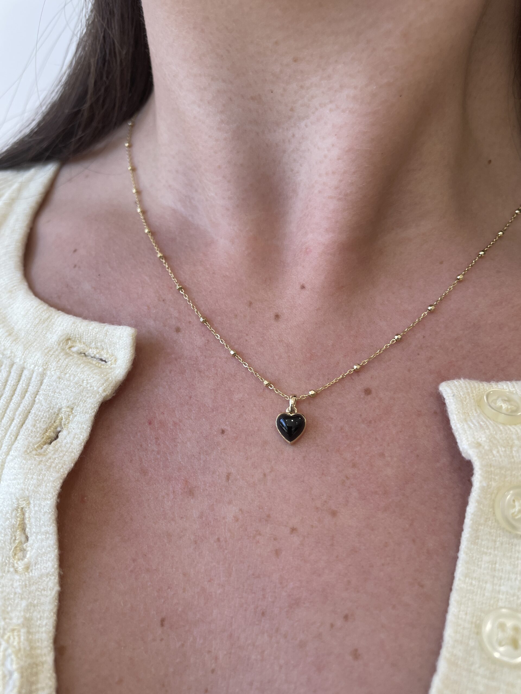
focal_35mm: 26
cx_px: 260
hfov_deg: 53.1
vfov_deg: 67.3
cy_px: 347
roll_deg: -0.1
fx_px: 522
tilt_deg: -21.2
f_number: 1.6
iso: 40
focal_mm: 4.2
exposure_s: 1/120
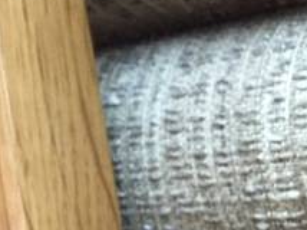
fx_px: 1081
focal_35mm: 122
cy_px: 96
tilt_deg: +9.5
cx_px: -159
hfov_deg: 15.0
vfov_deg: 12.1
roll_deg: -0.7
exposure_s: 1/30
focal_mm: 4.15
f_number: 2.2
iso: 250
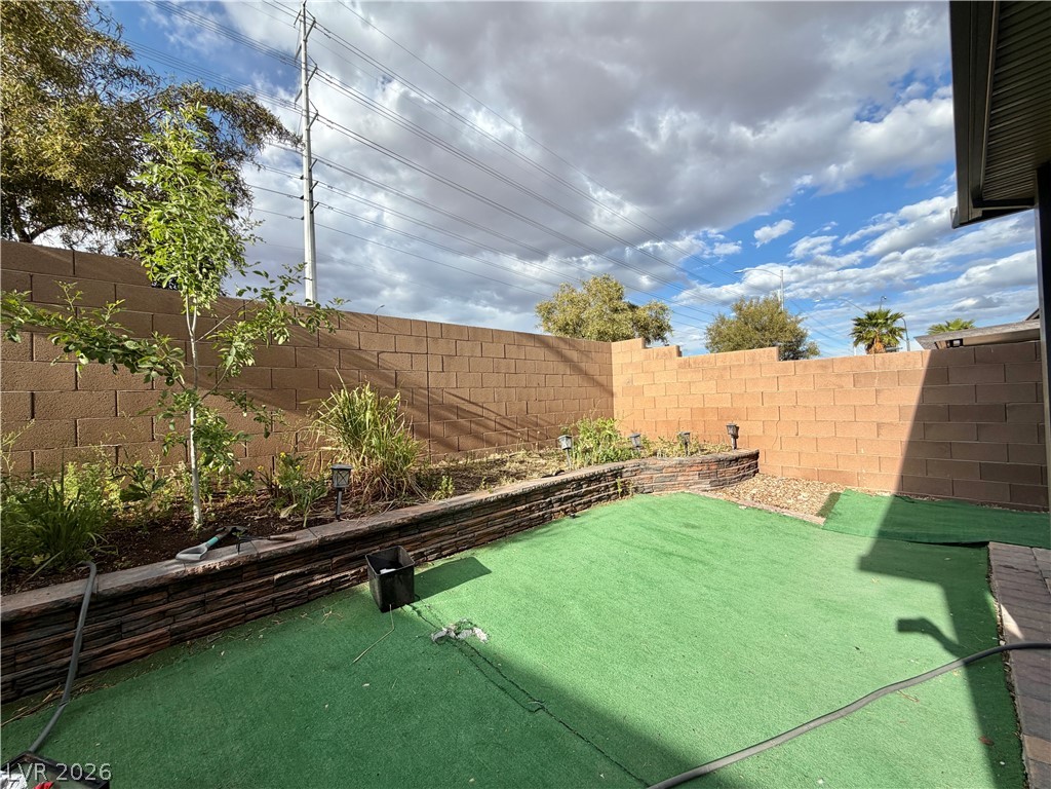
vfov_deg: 85.7
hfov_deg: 102.1
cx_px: 526
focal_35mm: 14
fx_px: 425
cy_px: 394
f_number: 2.2
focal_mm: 2.22
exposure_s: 1/770
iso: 20
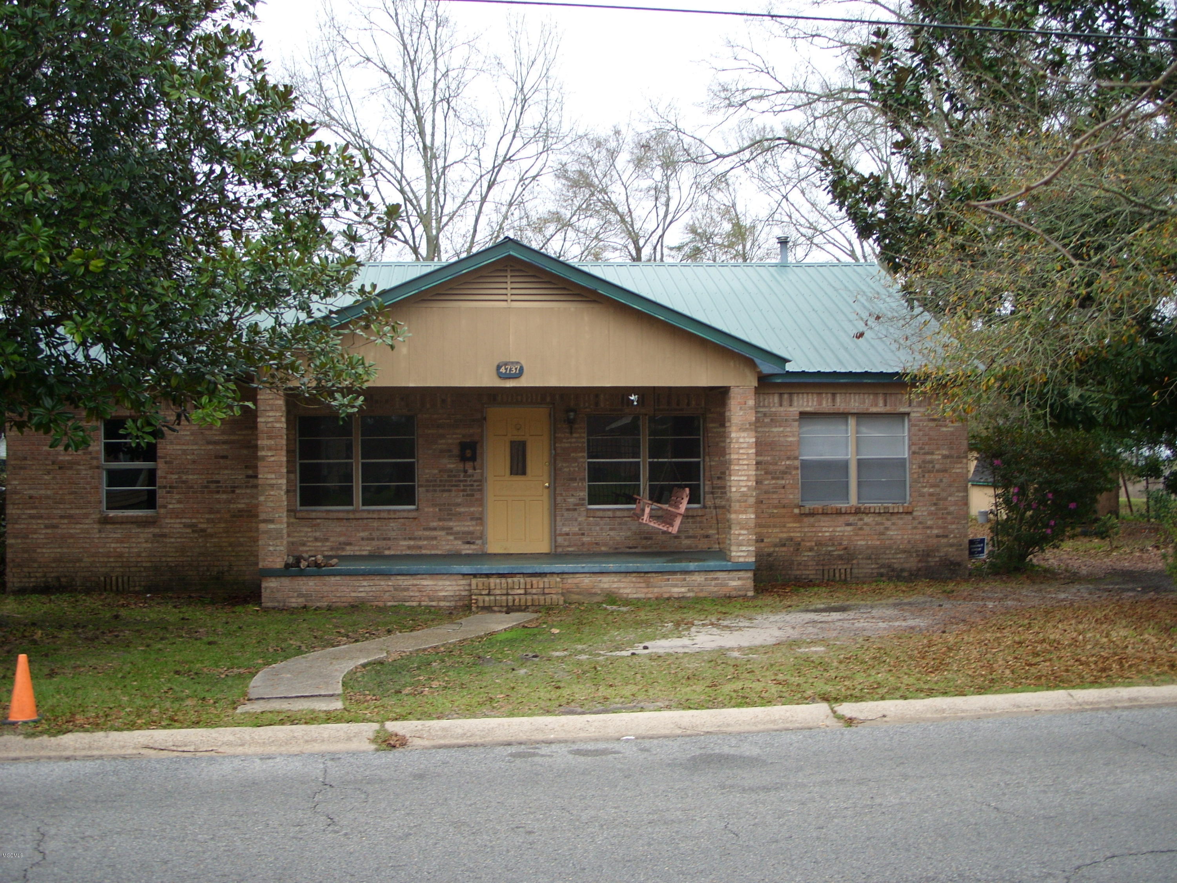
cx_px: 588
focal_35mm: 38
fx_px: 1292
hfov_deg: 49.0
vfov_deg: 37.7
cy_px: 442
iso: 50
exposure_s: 1/88
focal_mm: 7.8
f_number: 2.8
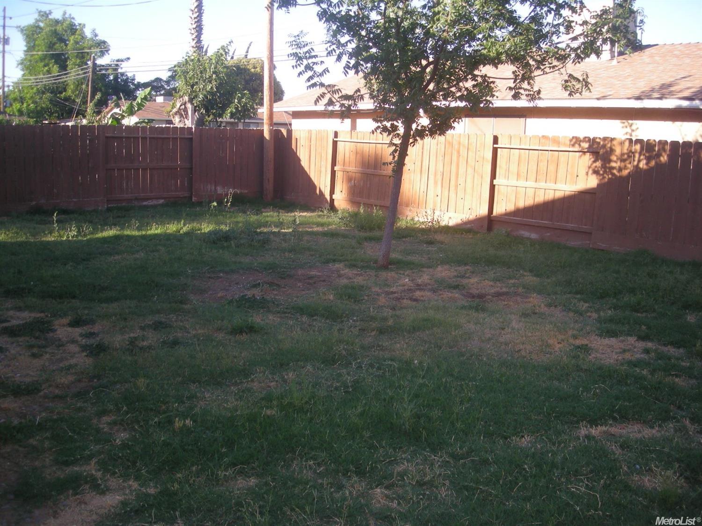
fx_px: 710
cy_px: 263
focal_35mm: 35
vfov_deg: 40.7
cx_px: 351
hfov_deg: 52.6
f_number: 2.8
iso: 72
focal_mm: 5.7
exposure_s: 1/268
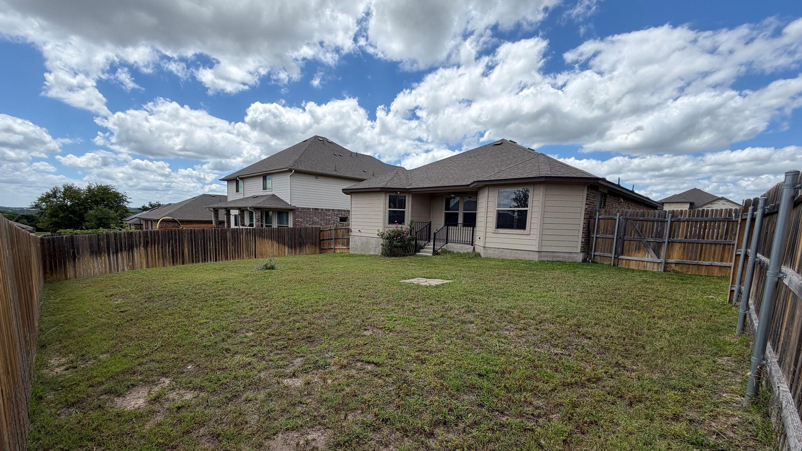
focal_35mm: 16
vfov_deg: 66.6
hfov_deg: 99.4
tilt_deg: -7.2
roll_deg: -1.7
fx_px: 340
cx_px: 391
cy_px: 264
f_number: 2.2
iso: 20
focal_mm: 2.22
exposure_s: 1/928
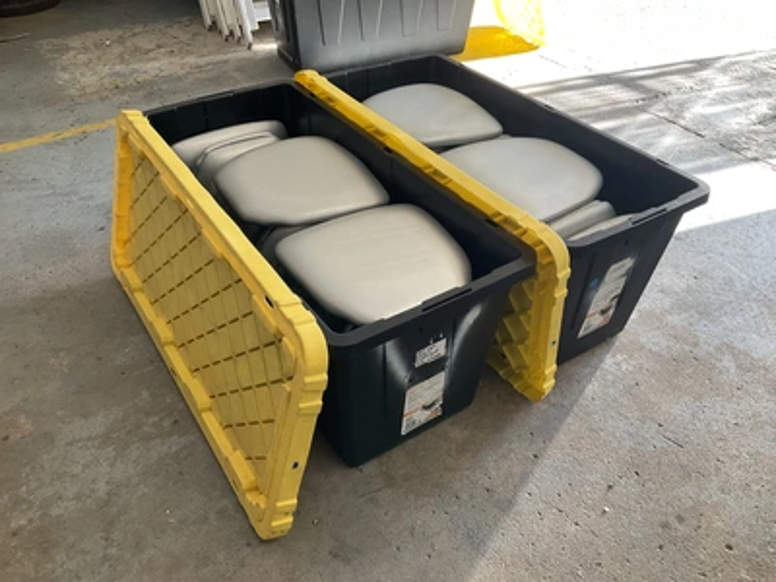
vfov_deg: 48.2
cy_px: 291
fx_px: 650
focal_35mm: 29
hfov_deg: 61.7
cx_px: 388
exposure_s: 1/60
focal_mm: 3
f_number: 1.8
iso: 64
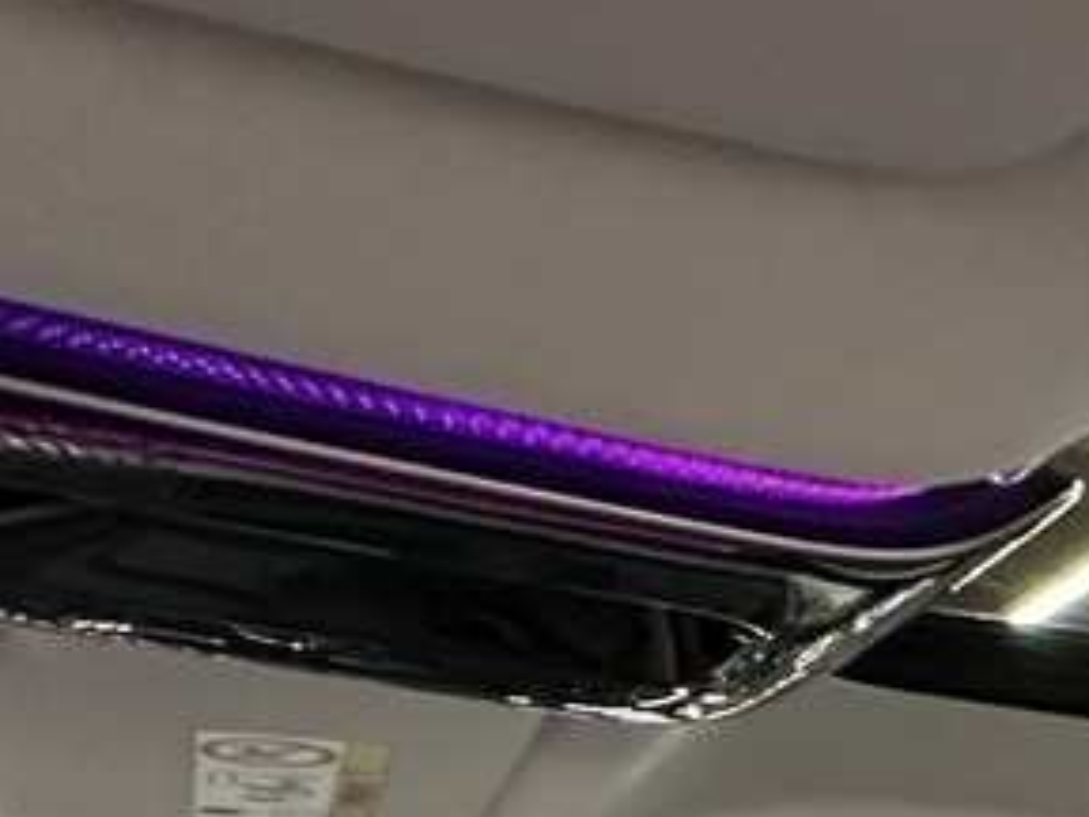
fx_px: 2202
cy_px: 1483
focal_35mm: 70
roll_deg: -5.0
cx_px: 1811
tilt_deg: -0.5
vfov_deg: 17.1
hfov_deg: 21.3
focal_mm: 2.22
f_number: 2.2
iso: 1000
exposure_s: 1/54
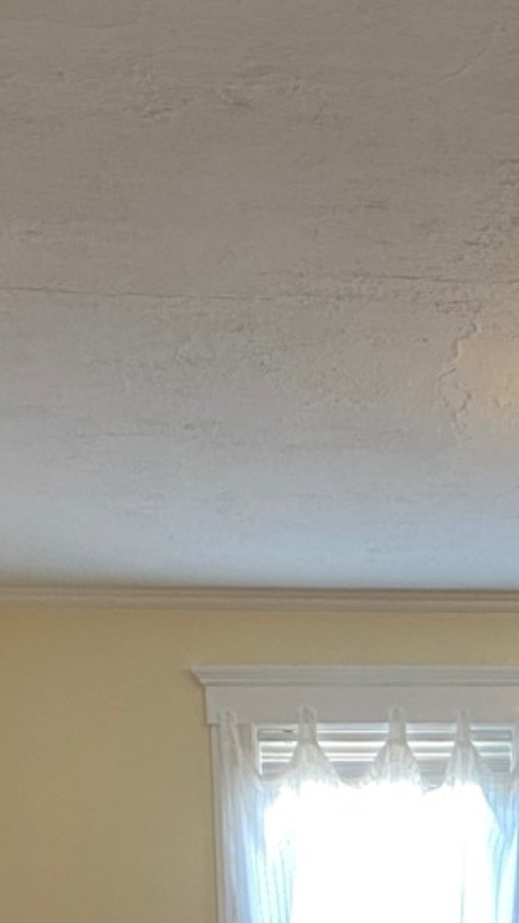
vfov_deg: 18.7
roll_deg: +0.7
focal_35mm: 107
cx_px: 584
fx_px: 2617
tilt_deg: -7.5
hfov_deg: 11.2
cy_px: 1167
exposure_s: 1/60
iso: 160
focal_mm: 4.25
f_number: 1.8
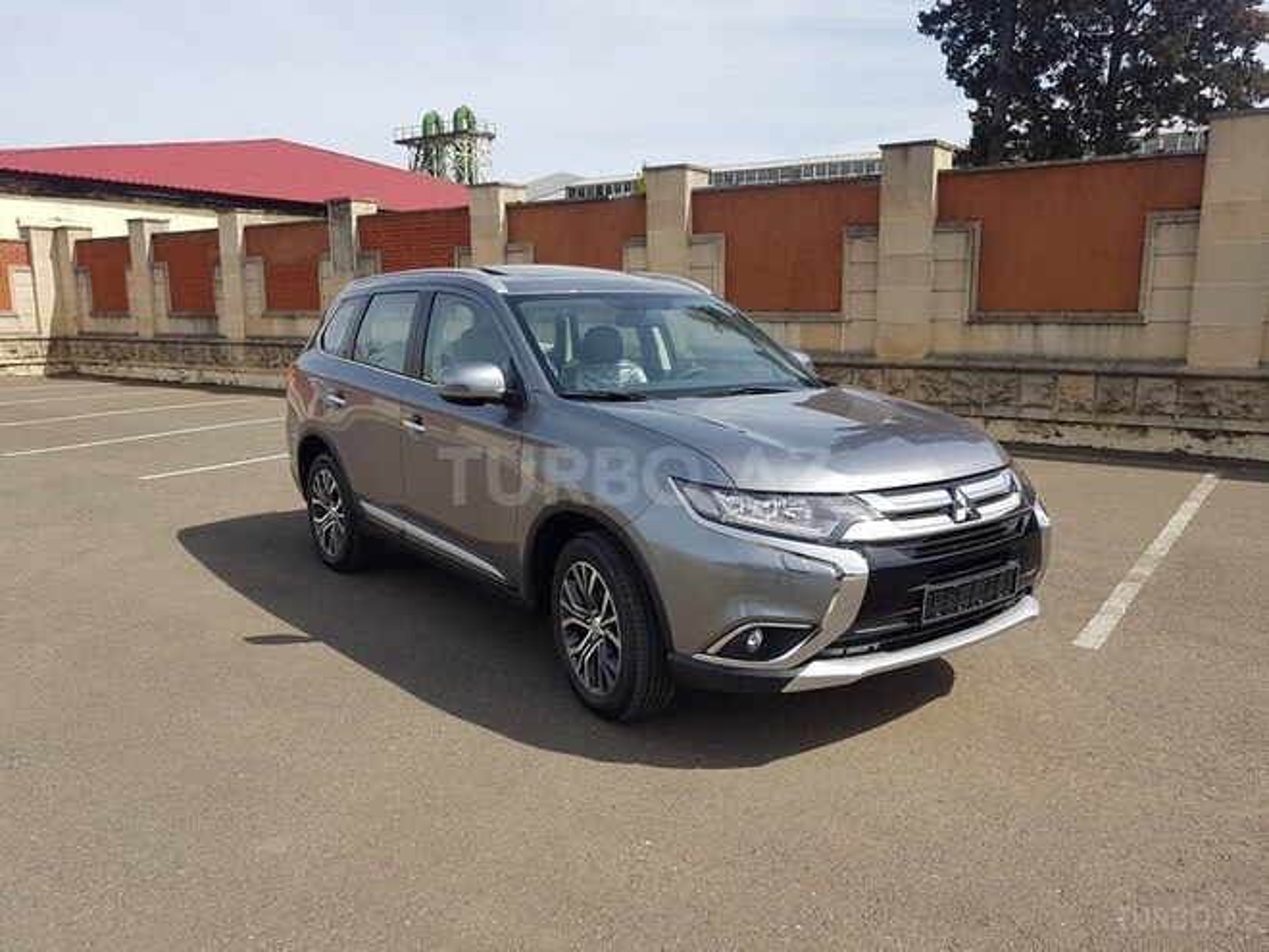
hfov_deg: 67.3
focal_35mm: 26
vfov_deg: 53.1
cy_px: 476
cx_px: 634
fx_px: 953
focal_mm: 4.2
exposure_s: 1/1696
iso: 40
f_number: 1.7
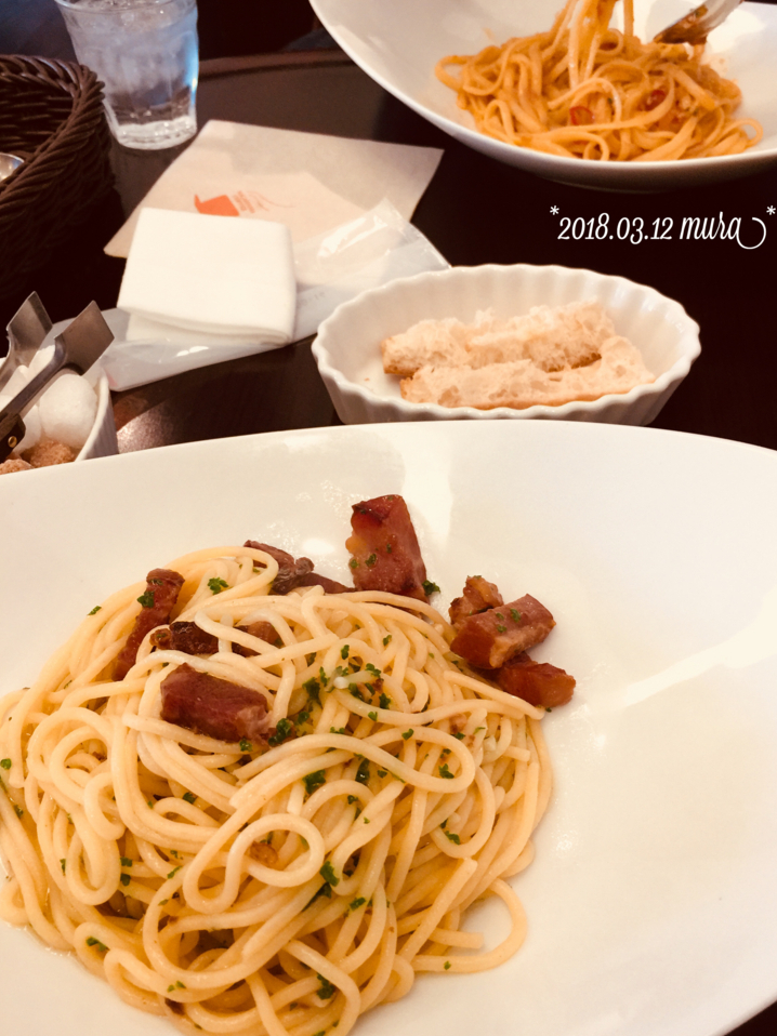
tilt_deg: -48.1
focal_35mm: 31
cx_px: 409
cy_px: 548
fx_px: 928
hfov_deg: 45.4
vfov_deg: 58.3
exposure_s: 1/33
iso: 80
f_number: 2.2
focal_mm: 4.15
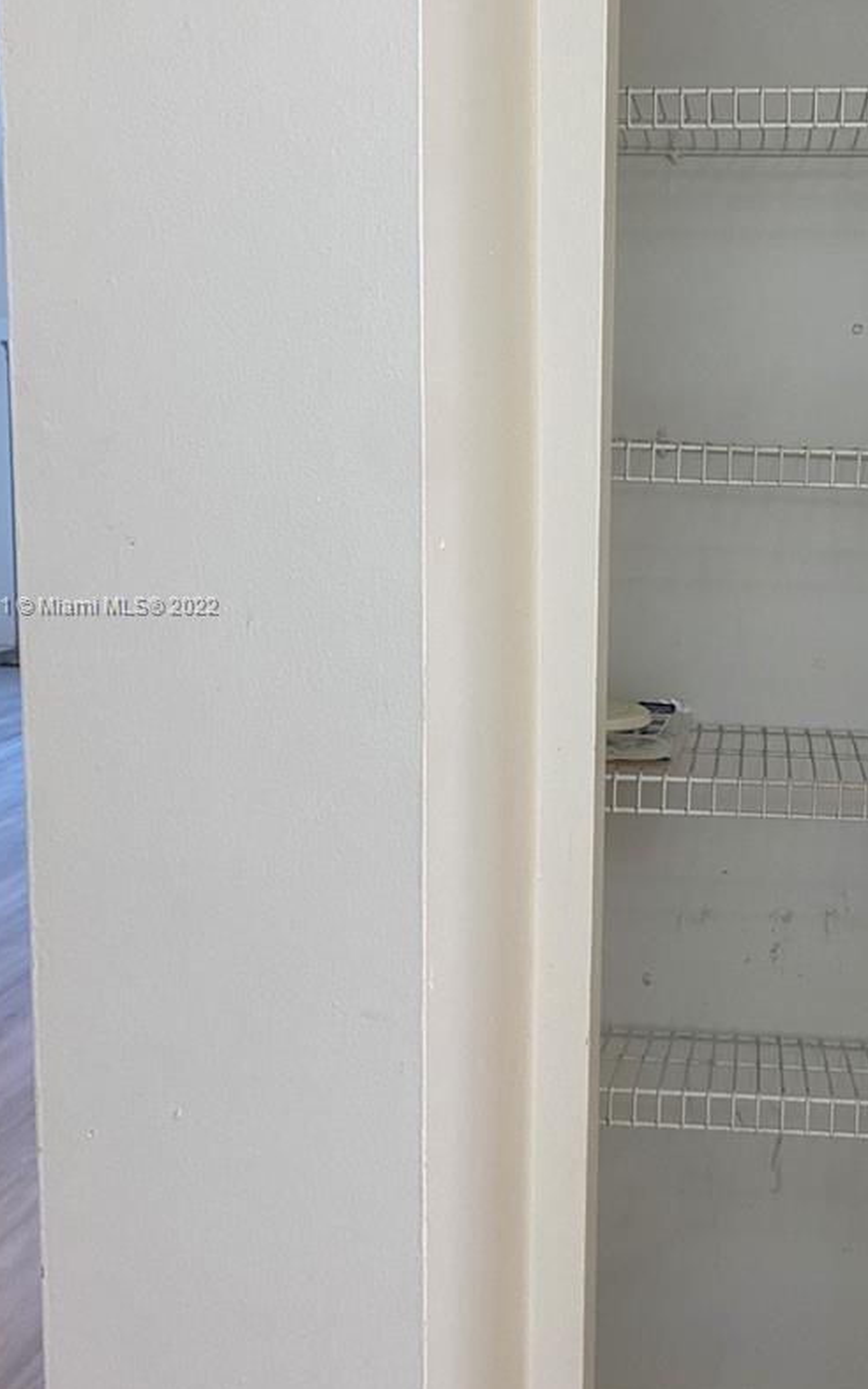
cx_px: 688
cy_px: 607
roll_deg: -4.1
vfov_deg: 47.1
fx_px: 1589
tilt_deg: -5.8
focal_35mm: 42
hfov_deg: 29.9
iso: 80
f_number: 1.8
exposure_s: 1/60
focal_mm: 4.25
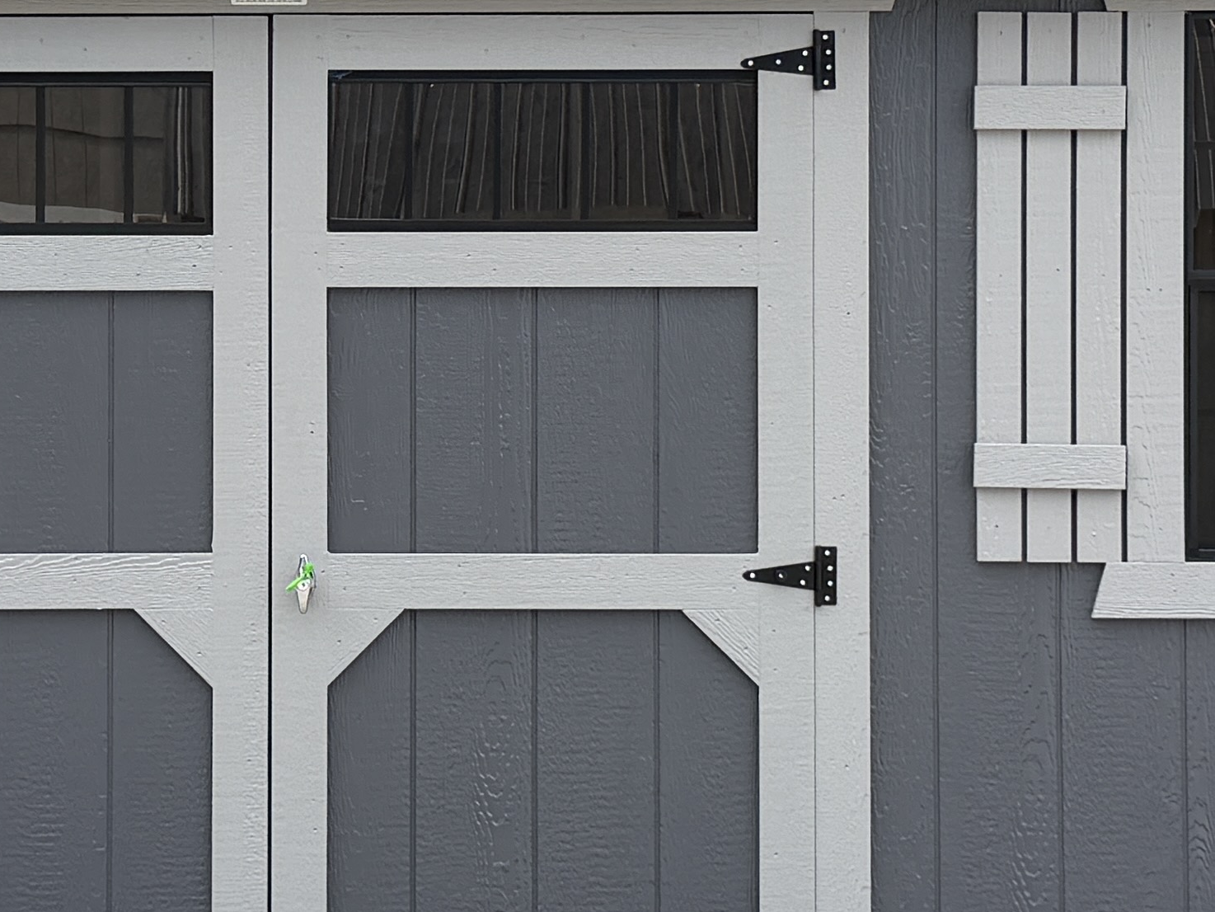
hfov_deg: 21.0
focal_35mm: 93
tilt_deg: -1.3
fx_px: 3265
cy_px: 275
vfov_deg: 15.8
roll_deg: +0.0
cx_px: 444
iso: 100
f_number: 1.78
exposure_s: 1/3021
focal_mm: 6.76
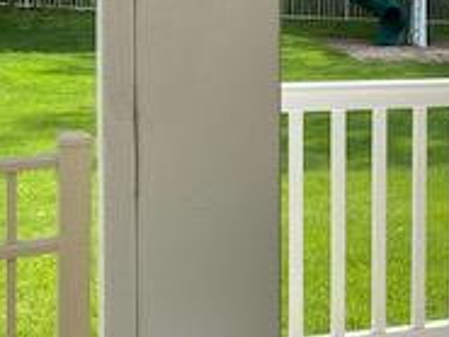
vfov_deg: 16.2
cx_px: 735
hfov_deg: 18.4
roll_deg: -1.3
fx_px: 1168
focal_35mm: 90
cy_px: 27
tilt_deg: -2.5
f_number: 1.8
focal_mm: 4.25
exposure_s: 1/1157
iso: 32
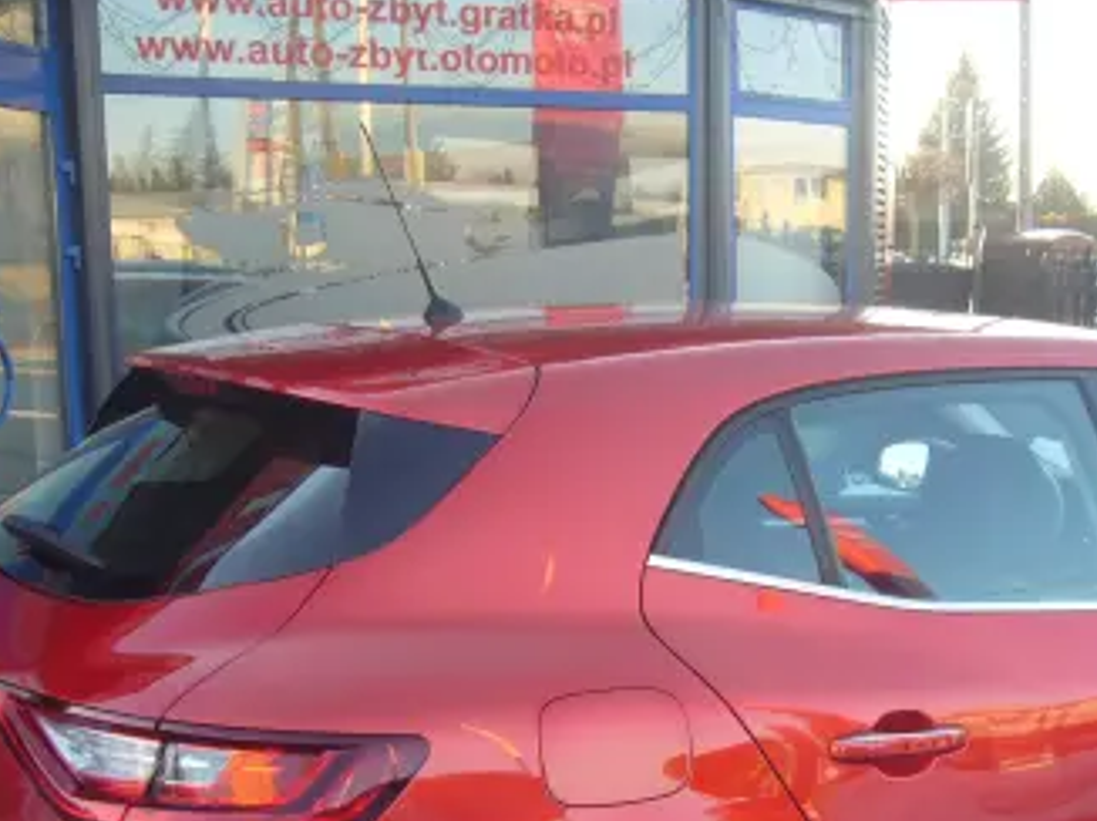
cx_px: 784
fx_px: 1742
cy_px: 663
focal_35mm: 55
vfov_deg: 26.0
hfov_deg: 34.4
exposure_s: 1/80
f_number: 2.8
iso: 80
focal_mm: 4.6
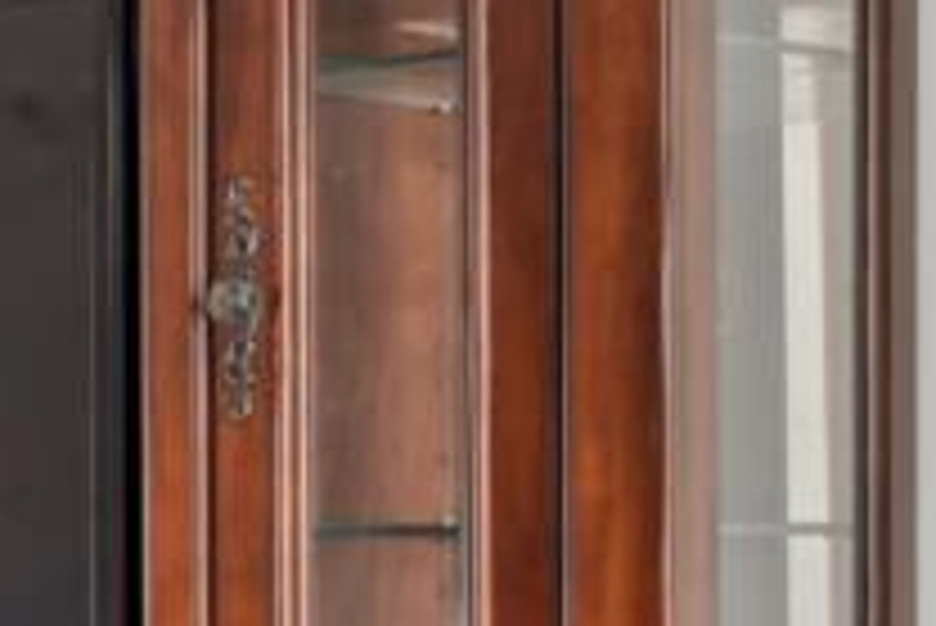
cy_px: 576
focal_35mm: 108
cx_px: -1994
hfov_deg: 10.8
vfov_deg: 12.6
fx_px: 2810
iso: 200
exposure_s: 1/5
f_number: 9
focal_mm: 15
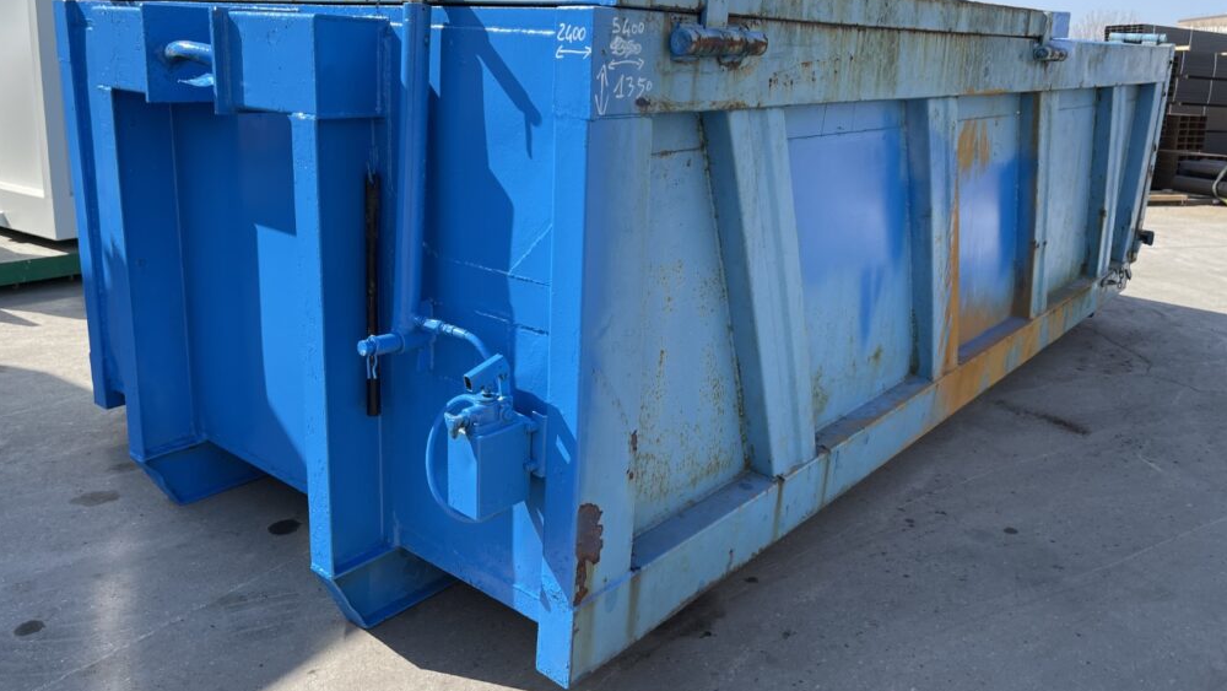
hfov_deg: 66.0
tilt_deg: -13.6
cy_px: 277
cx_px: 601
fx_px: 944
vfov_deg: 40.0
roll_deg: -2.9
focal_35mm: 29
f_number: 1.6
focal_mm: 5.1
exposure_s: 1/1323
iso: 32
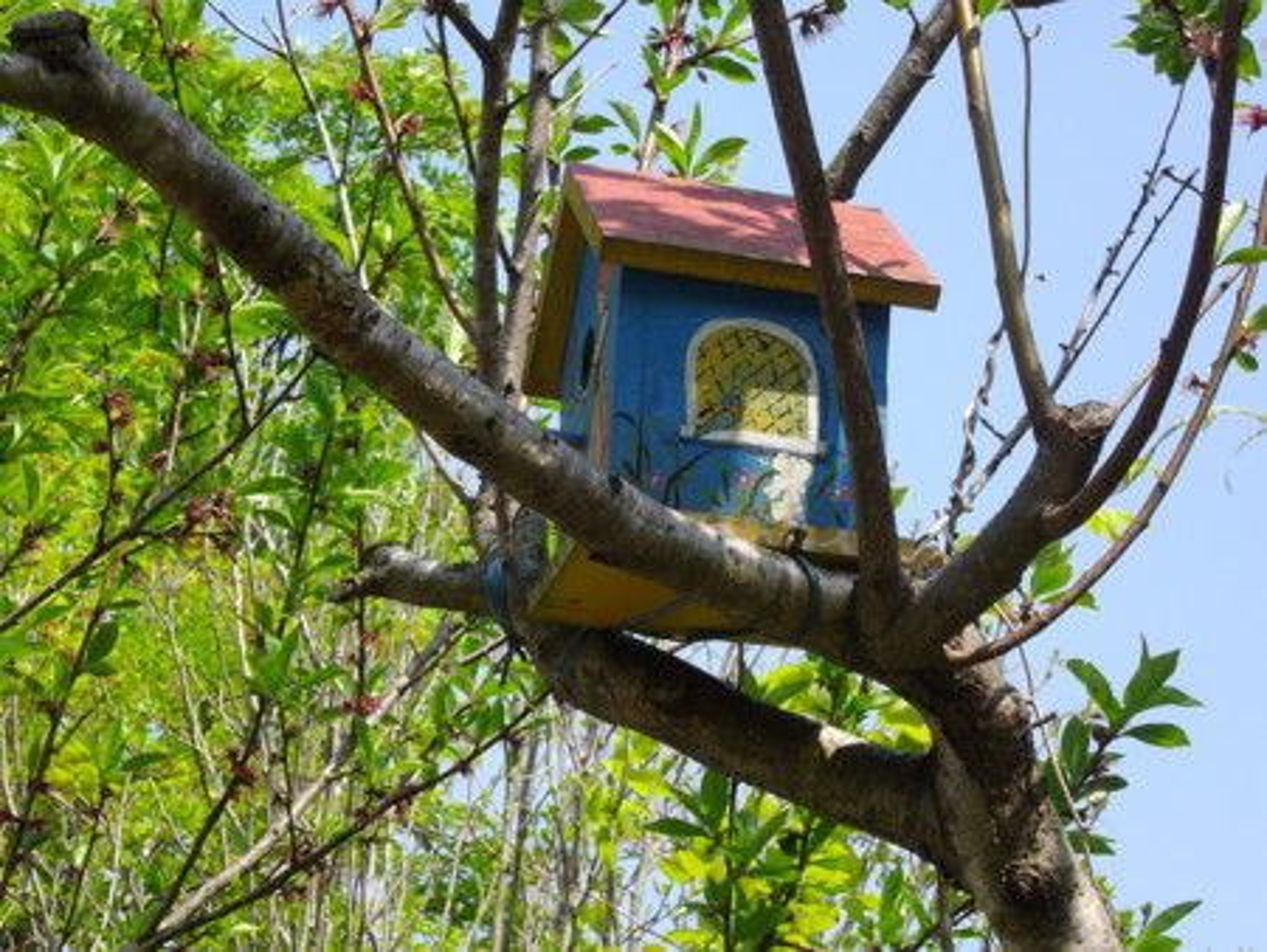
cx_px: 634
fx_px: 2856
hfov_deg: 25.0
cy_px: 476
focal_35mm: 78
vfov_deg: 18.9
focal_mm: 13.9
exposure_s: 1/200
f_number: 5.9
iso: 100
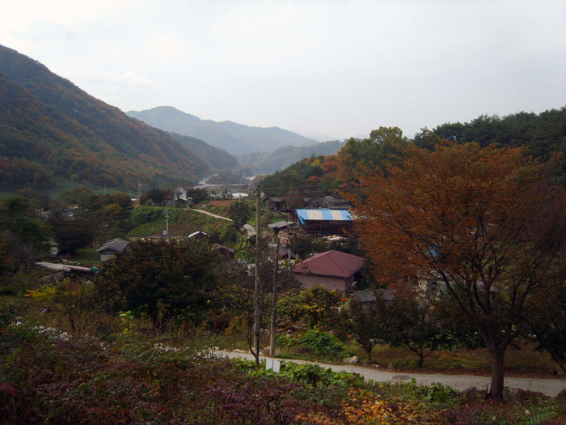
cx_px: 283
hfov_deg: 52.6
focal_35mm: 35
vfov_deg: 40.7
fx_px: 572
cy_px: 212
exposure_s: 1/750
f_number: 2.8
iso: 50
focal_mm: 7.4
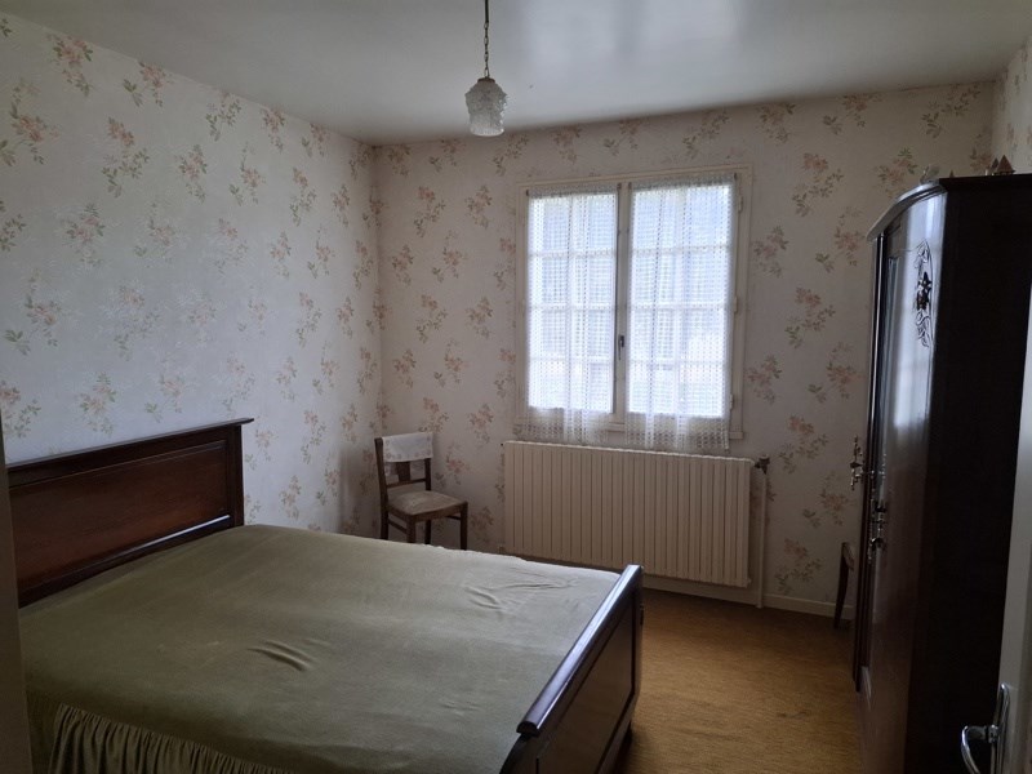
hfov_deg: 73.9
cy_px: 387
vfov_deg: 58.9
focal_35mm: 23
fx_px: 686
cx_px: 516
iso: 100
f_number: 1.8
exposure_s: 1/120
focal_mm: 5.54
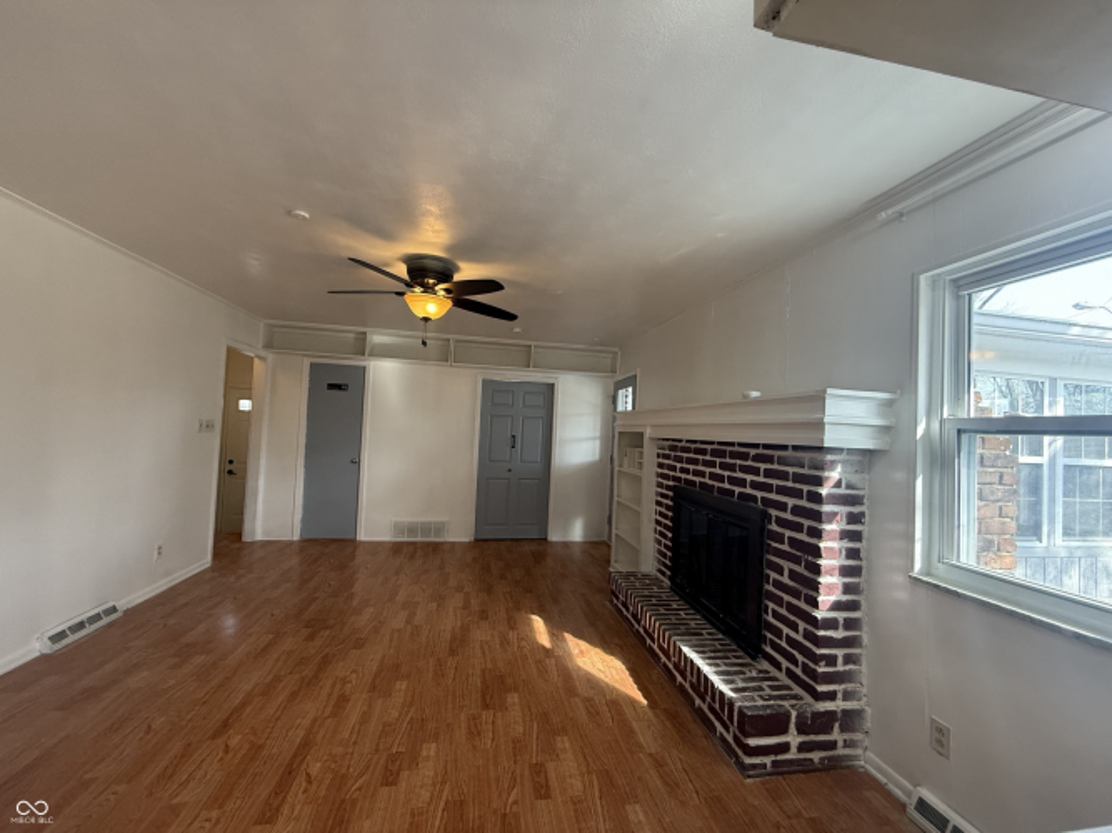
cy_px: 416
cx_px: 556
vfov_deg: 85.7
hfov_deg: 102.1
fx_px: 450
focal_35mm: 14
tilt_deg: +2.5
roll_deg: -2.2
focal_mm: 2.22
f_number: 2.2
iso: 320
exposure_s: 1/120
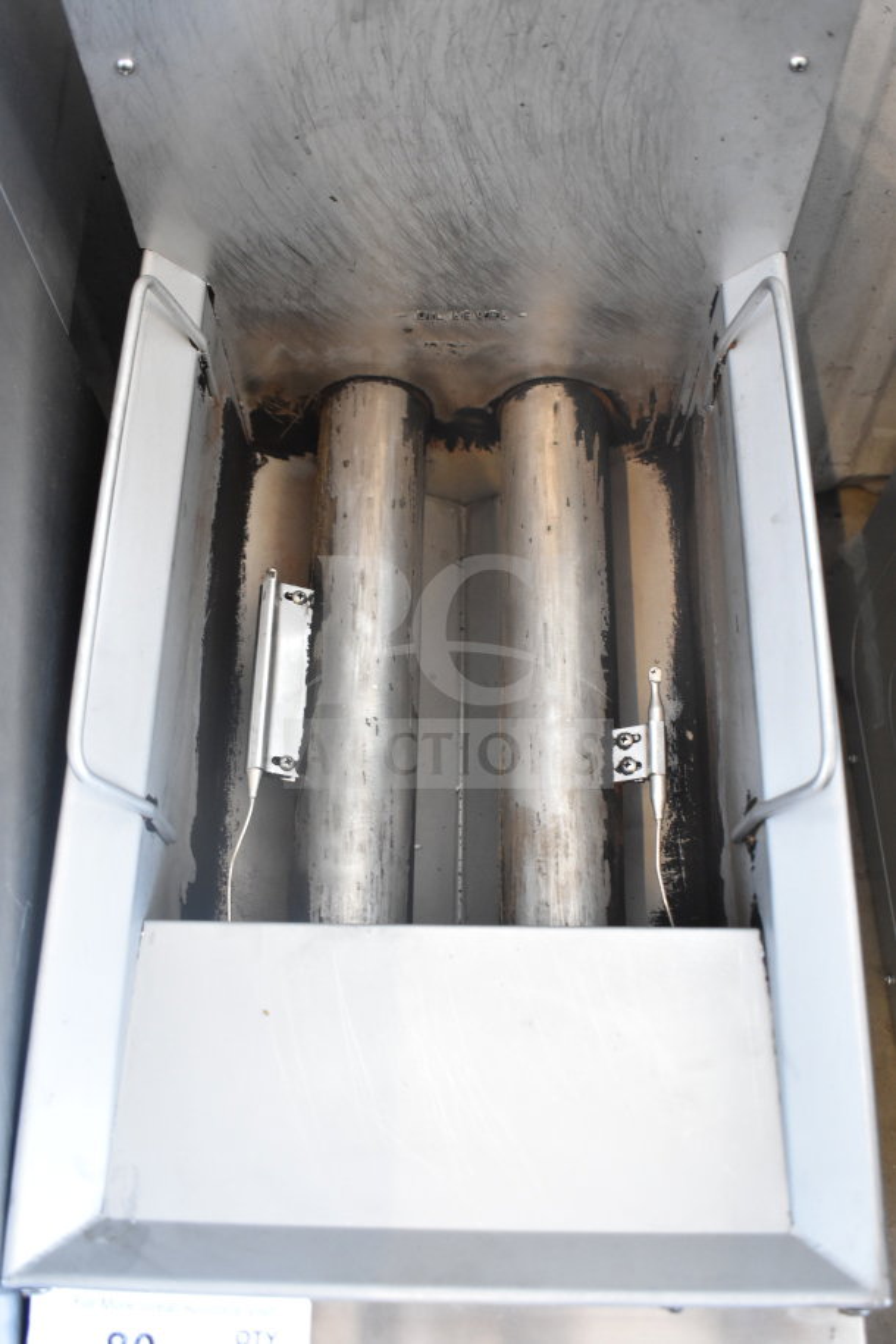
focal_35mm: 36
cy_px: 672
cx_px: 448
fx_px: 1344
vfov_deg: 53.1
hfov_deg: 36.9
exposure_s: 1/40
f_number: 3.8
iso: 2000
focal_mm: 24
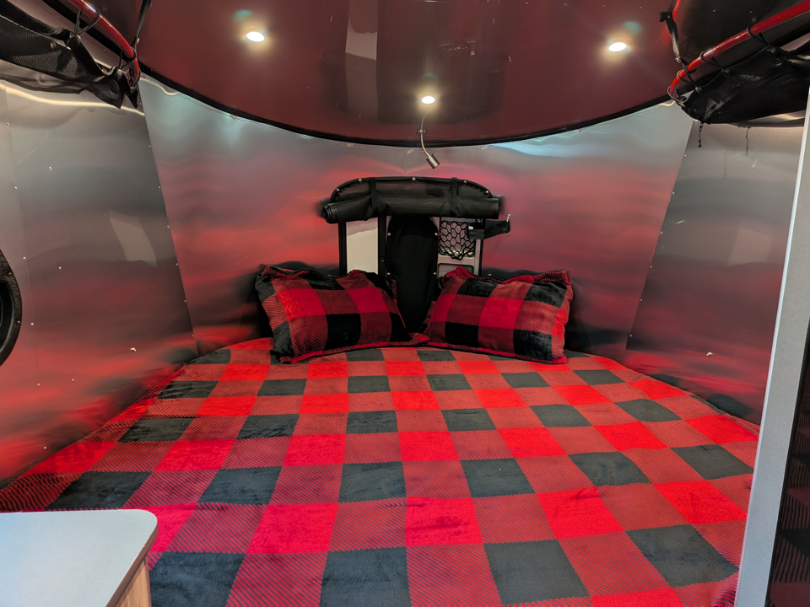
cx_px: 405
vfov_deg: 56.8
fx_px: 562
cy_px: 304
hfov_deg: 71.6
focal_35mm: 24
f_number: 1.7
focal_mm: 4.53
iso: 27
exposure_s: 1/20
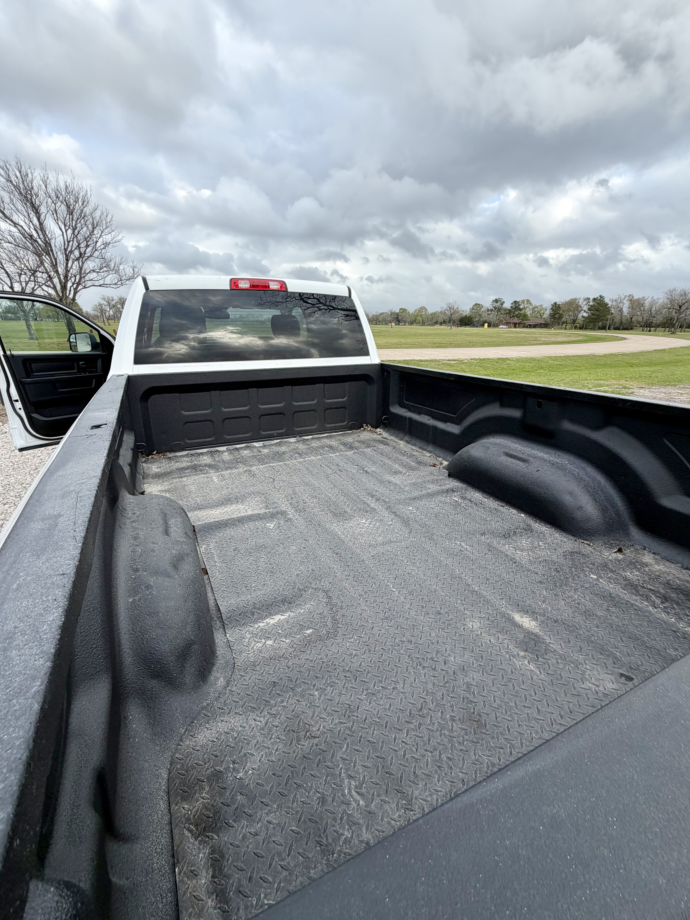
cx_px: 344
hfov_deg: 81.7
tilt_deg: -17.3
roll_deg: -1.6
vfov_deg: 98.2
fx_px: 399
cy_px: 454
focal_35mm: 15
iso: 40
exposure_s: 1/596
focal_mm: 2.22
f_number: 2.2
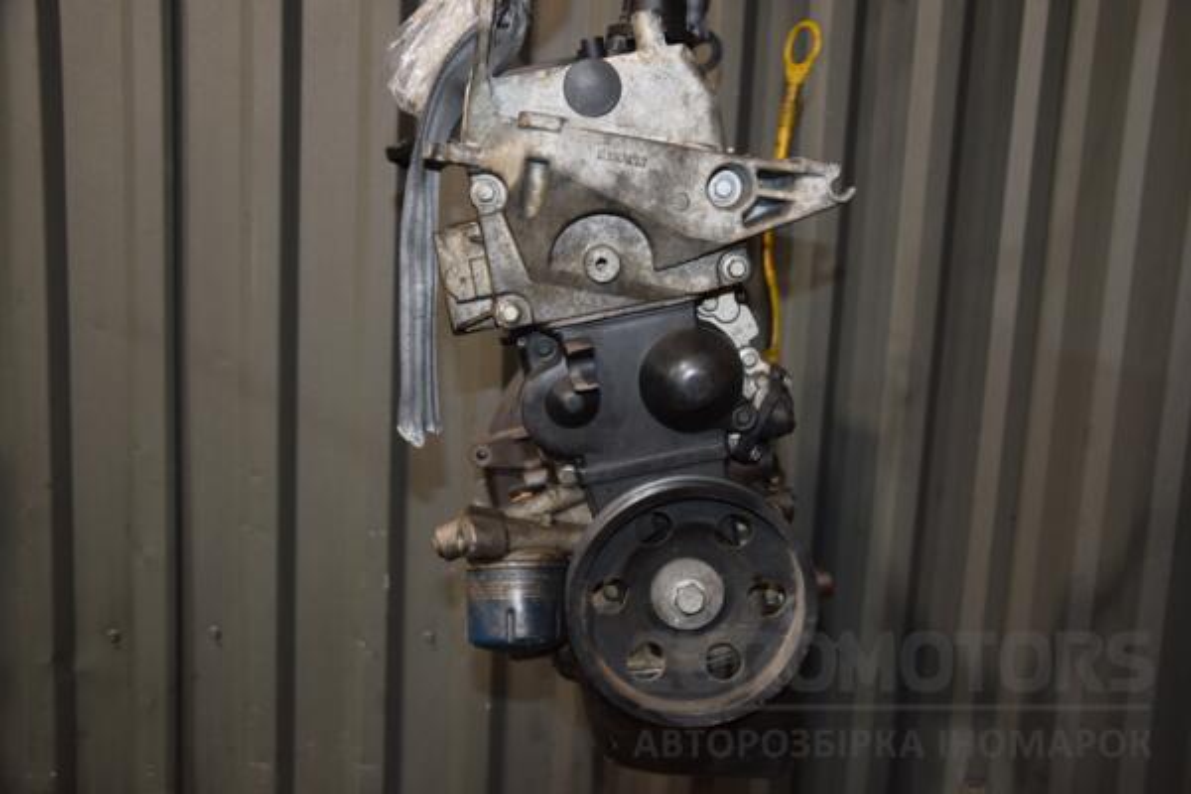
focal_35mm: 38
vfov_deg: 35.5
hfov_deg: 51.3
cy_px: 397
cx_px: 596
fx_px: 1241
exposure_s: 1/60
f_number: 5
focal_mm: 25
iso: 800
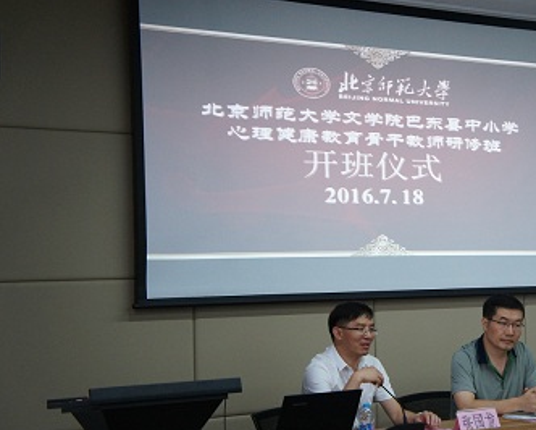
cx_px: 384
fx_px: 1190
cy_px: 237
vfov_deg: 20.4
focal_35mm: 75
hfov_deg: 25.2
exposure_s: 1/125
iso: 1600
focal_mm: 36
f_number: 4.5
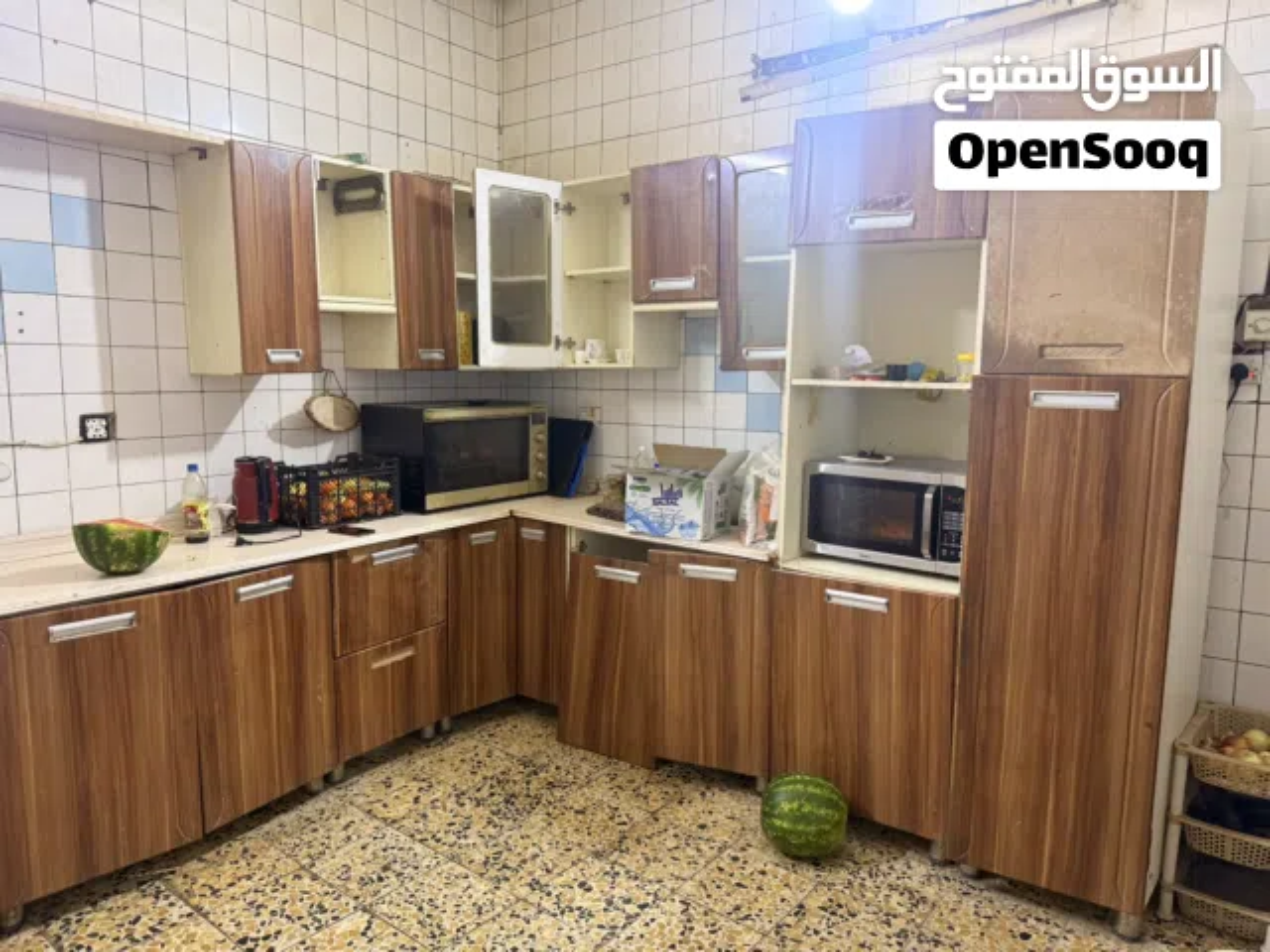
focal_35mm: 24
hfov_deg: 71.6
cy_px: 476
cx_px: 635
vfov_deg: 56.8
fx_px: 881
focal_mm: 6.76
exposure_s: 1/50
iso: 250
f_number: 1.78
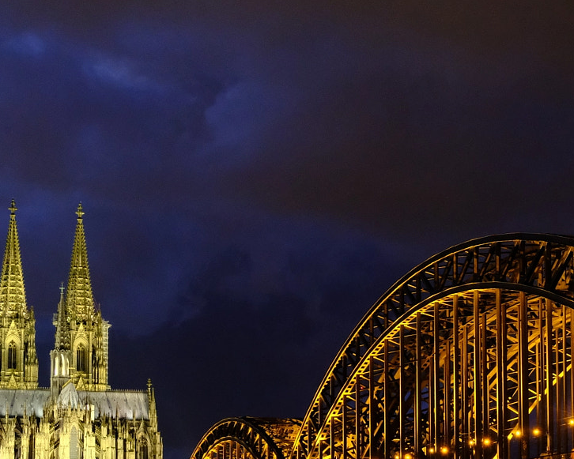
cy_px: 406
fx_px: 1546
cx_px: 444
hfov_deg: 20.8
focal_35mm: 91
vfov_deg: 16.7
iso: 3200
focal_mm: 29.5
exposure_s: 1/2
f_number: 6.4
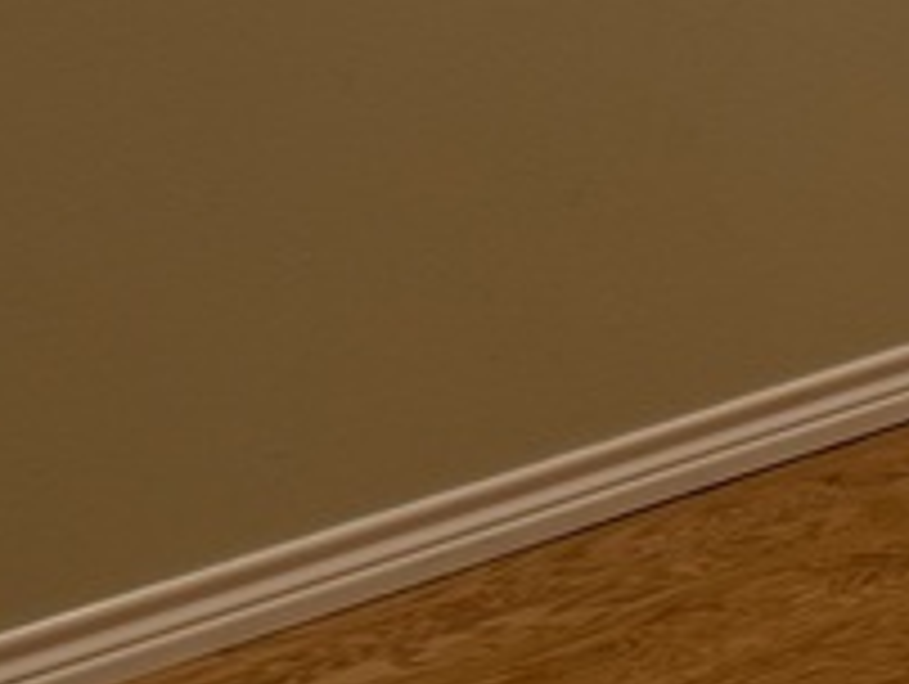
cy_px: 194
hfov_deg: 11.1
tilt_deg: -15.8
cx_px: 1354
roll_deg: +1.7
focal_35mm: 171
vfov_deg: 8.7
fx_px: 4496
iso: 125
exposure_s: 1/60
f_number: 1.78
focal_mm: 6.76
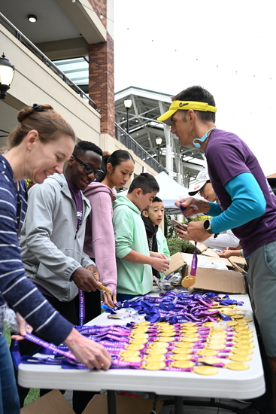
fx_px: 414
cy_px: 207
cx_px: 138
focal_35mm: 36
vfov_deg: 53.1
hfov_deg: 36.9
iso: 1600
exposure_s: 1/400
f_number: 4
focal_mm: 36
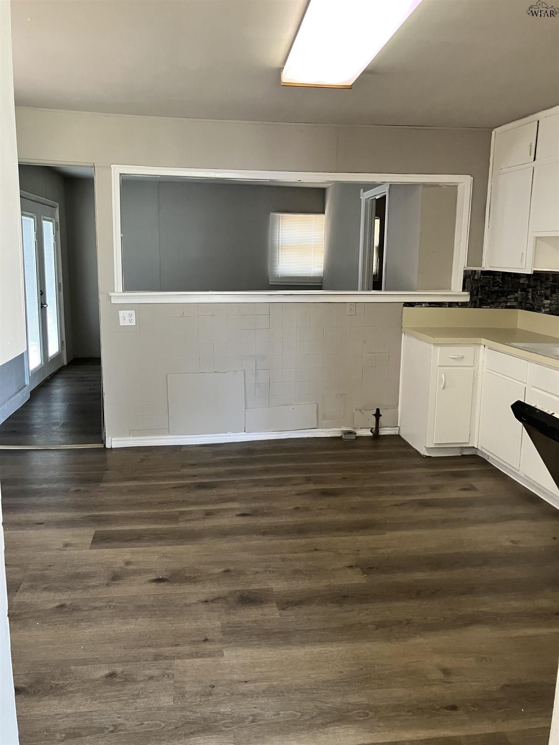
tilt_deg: -10.7
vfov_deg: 63.4
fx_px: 603
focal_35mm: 28
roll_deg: -0.6
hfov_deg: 49.7
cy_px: 372
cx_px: 280
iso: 320
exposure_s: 1/60
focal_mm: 3.99
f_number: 1.8
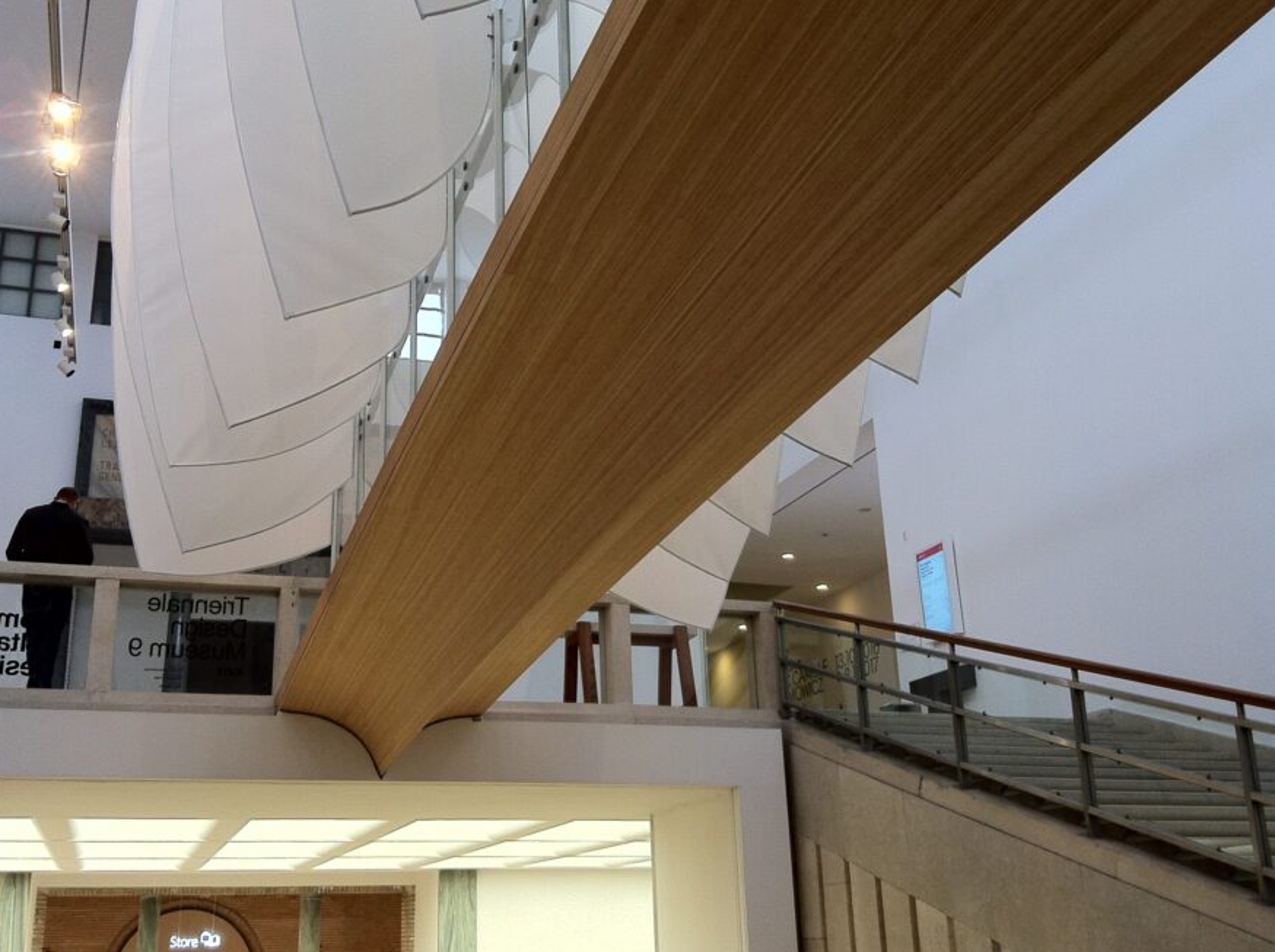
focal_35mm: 41
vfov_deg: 35.1
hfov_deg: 45.7
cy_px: 457
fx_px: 1508
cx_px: 565
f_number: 2.8
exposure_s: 1/20
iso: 80
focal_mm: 3.85
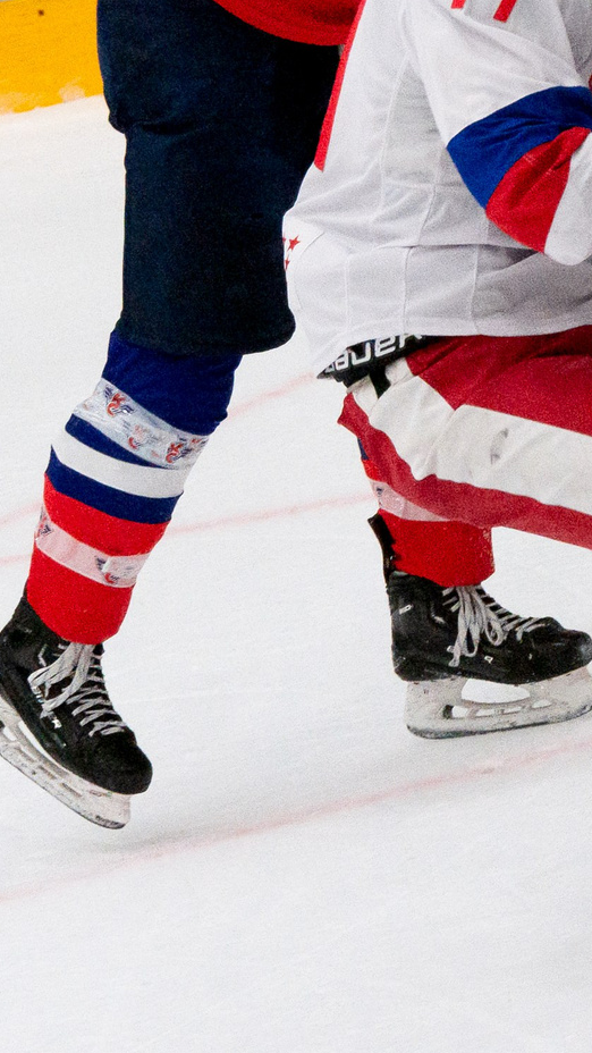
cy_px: 336
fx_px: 24251
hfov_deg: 1.4
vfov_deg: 2.5
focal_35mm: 869
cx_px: 731
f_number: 6.3
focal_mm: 140
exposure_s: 1/1000
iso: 2500
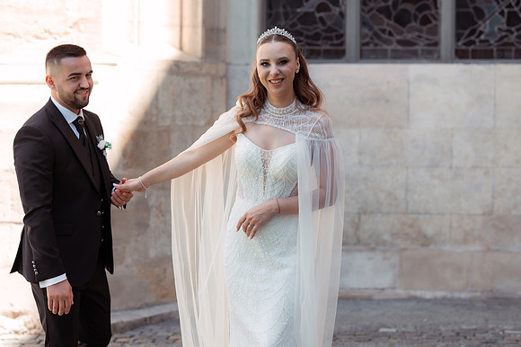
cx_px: 256
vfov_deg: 14.8
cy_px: 189
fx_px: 1336
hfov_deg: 22.1
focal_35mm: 92
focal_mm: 85
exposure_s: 1/320
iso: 200
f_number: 3.5
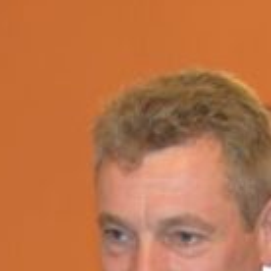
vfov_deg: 8.5
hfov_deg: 8.8
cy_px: 461
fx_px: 1754
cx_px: 244
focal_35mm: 198
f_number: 4
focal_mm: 28
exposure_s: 1/60
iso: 1600
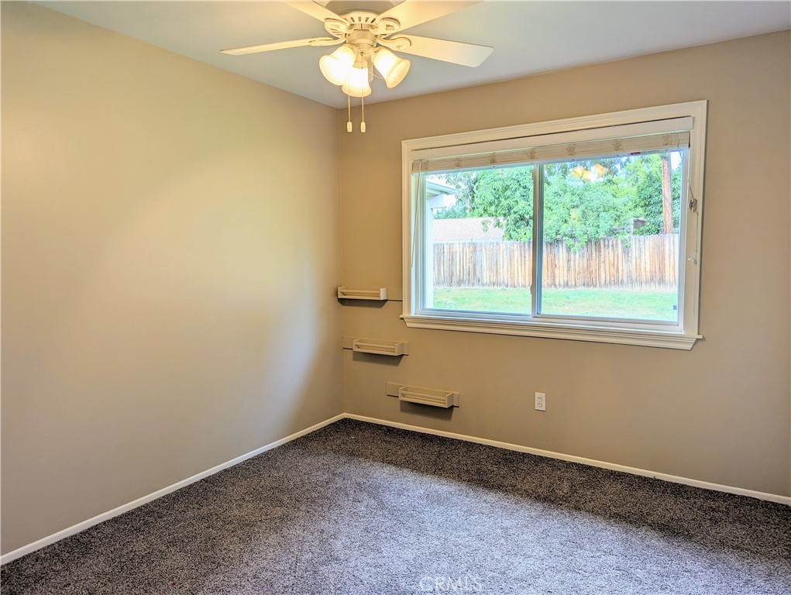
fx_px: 549
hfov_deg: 71.5
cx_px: 396
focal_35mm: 24
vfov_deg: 56.9
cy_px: 298
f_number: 1.85
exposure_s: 1/122
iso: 46
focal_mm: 6.81
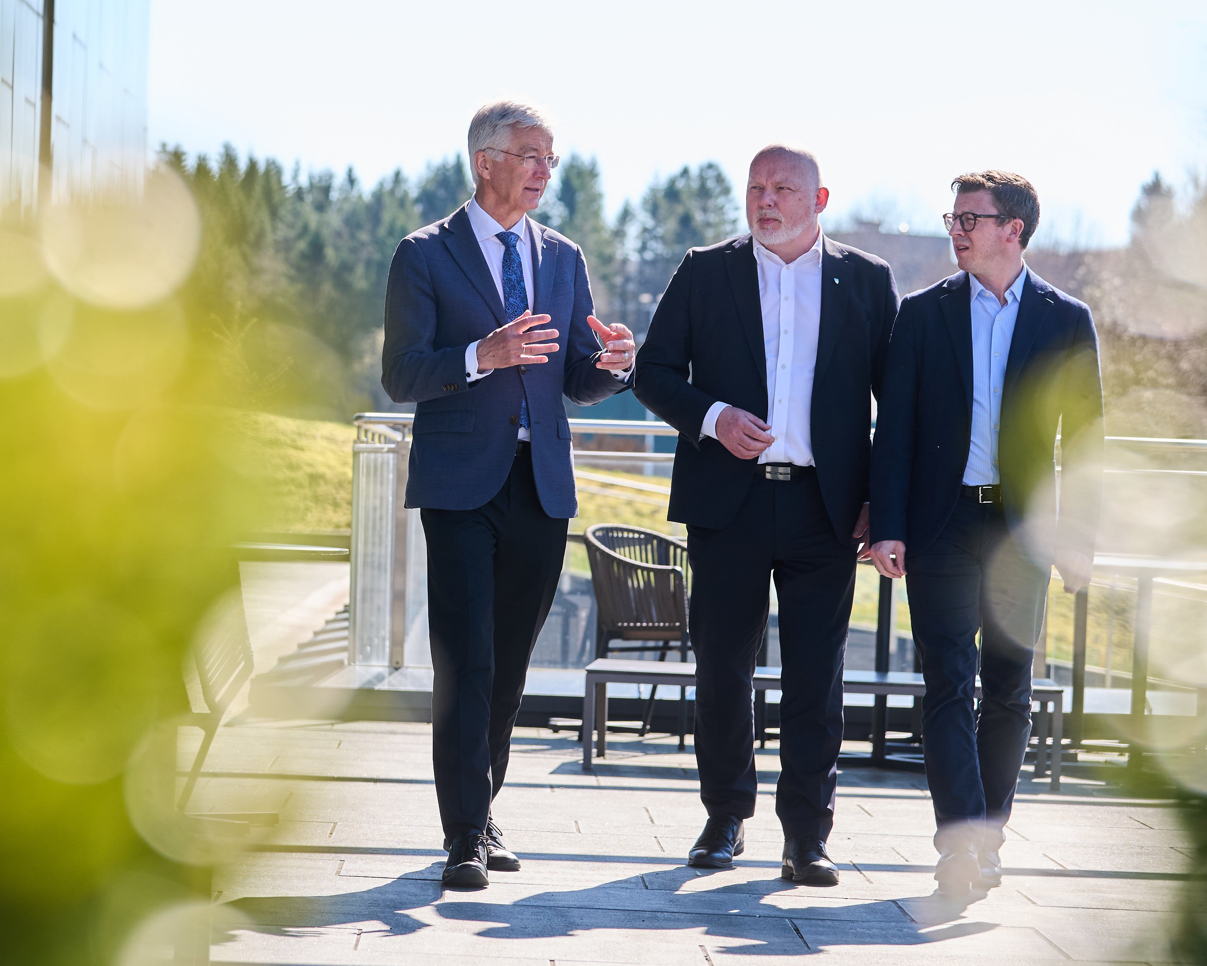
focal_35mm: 145
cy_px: 575
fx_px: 5180
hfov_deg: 13.3
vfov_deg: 10.6
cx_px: 334
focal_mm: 90
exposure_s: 1/1250
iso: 400
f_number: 4
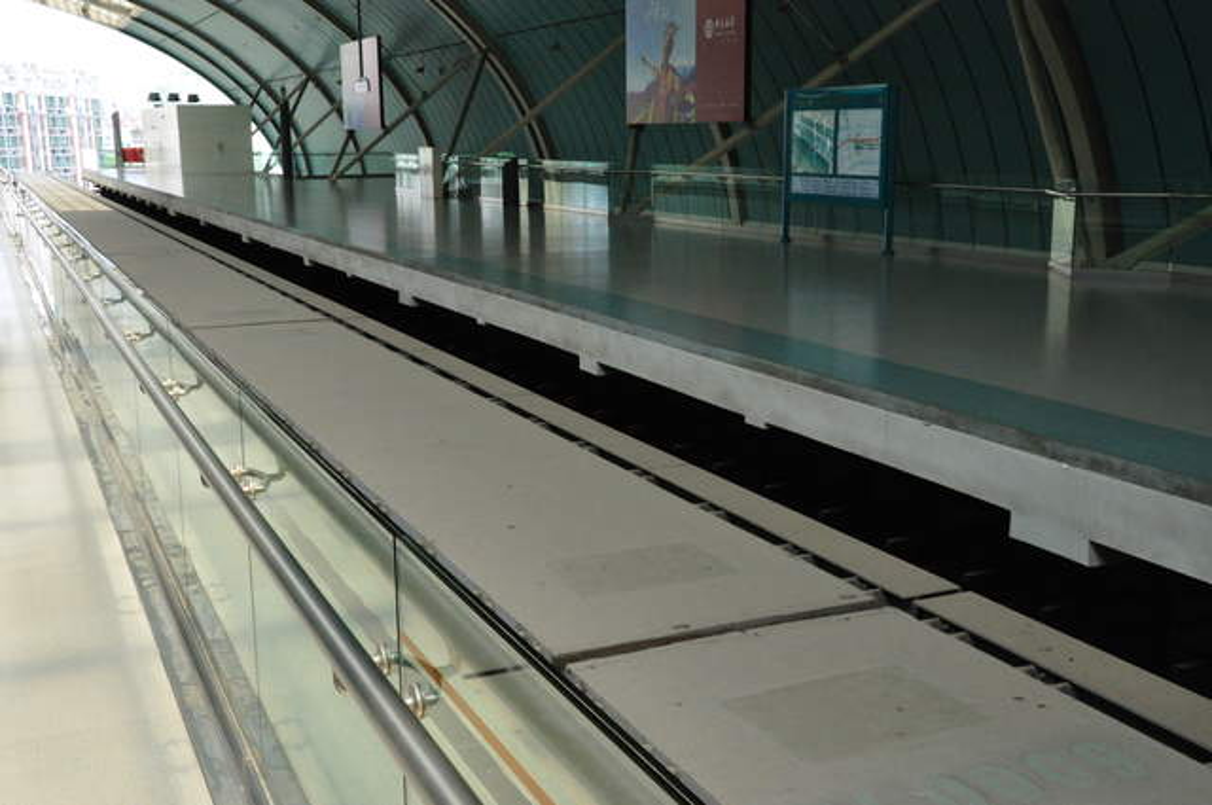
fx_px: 1362
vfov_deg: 32.9
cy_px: 402
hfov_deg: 48.0
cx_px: 606
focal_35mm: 40
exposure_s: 1/500
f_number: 11
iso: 2000
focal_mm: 27
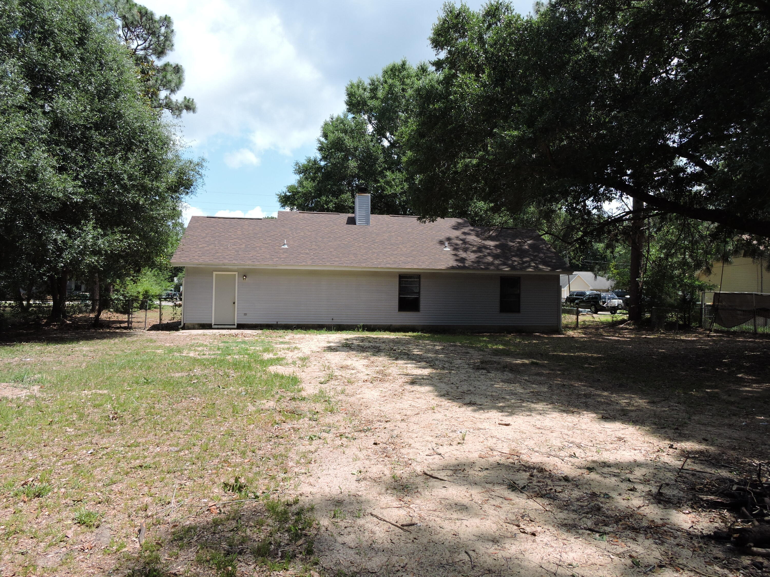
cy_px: 288
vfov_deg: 56.8
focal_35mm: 24
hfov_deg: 71.6
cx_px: 385
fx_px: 534
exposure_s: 1/640
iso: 100
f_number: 3.3
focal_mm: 4.3
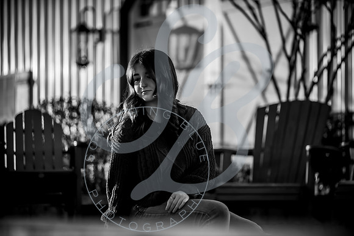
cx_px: 178
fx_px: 1286
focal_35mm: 131
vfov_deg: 10.5
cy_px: 118
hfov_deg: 15.7
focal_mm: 130
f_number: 2.8
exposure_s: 1/800
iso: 100
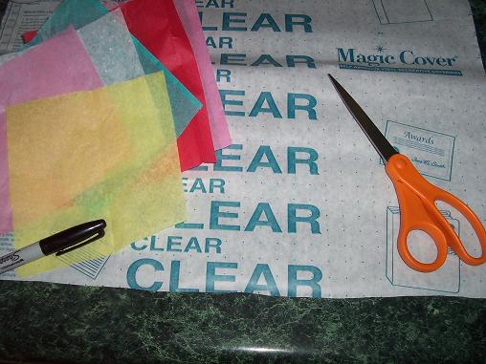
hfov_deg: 50.1
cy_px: 182
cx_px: 243
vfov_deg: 38.7
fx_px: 519
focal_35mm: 37
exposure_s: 1/60
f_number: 2.8
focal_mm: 5.6
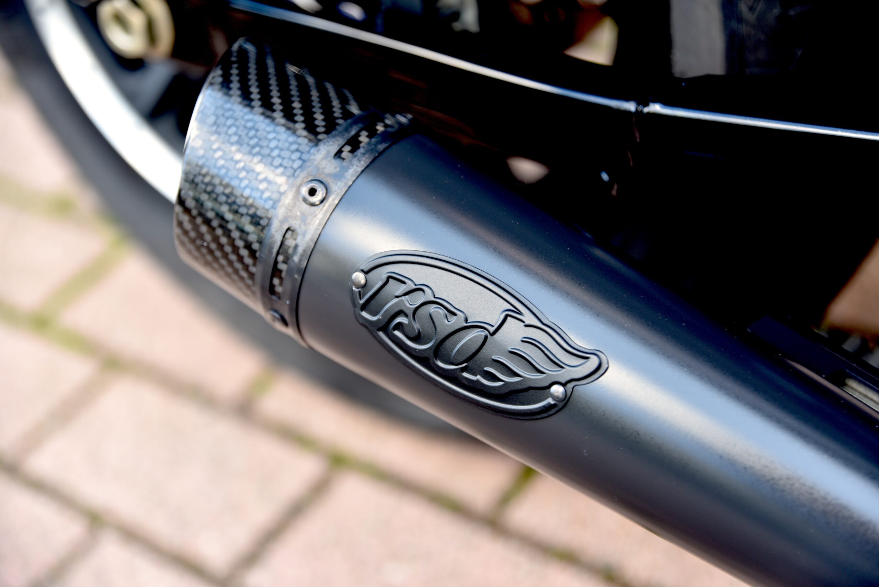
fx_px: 1710
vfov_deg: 19.5
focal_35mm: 70
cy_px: 294
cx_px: 440
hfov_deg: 28.8
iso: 200
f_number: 3.2
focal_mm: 70
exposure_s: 1/60
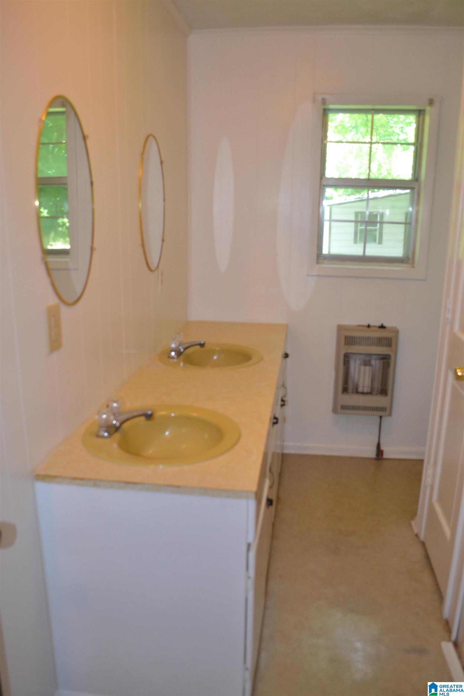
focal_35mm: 27
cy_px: 348
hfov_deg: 47.9
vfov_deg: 67.4
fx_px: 522
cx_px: 232
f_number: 3.5
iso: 720
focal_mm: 18
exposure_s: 1/60
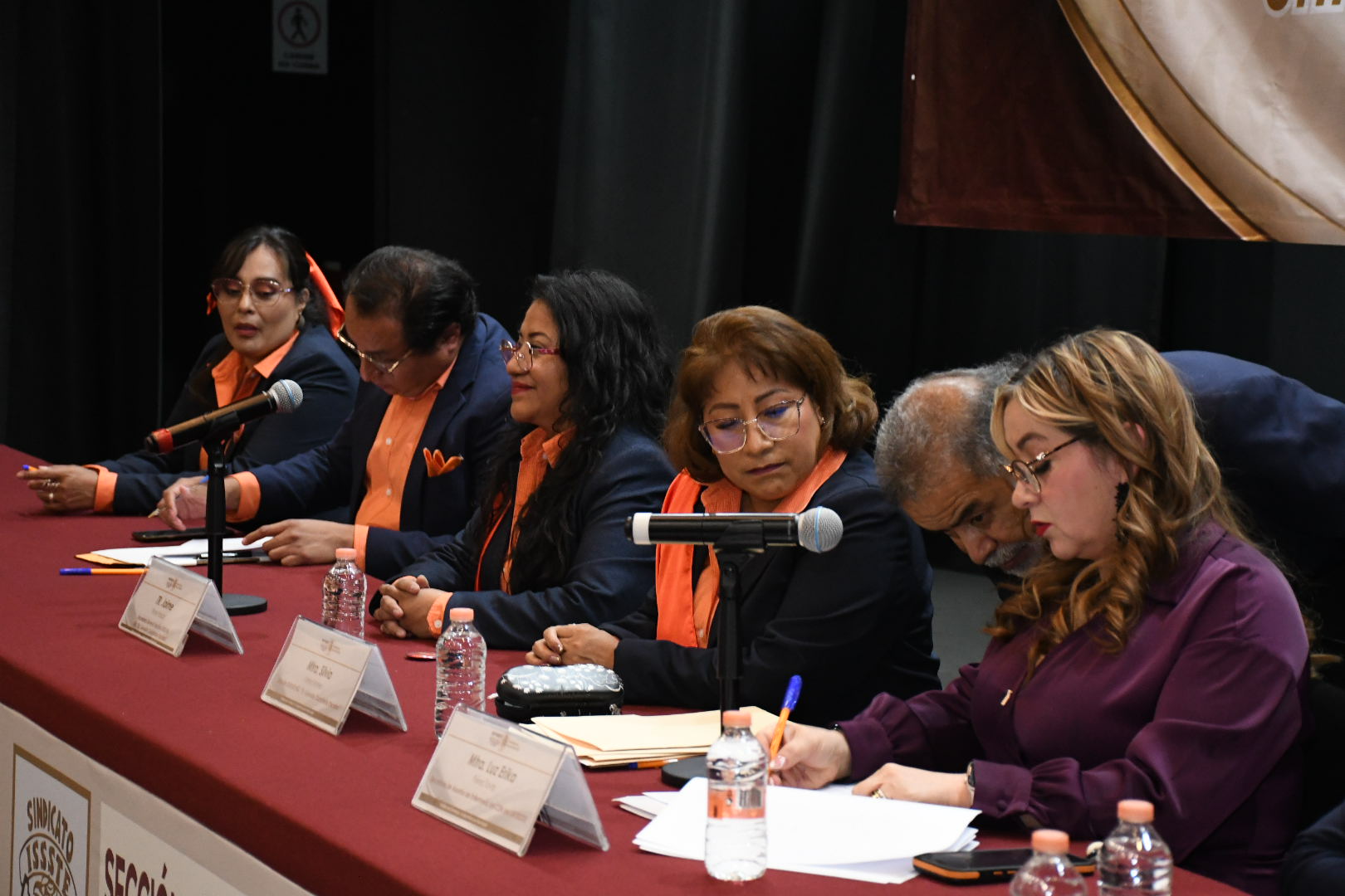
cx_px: 672
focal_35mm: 84
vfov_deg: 16.3
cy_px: 448
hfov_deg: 24.2
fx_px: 3138
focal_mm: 56
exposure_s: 1/100
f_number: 5.6
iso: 4000
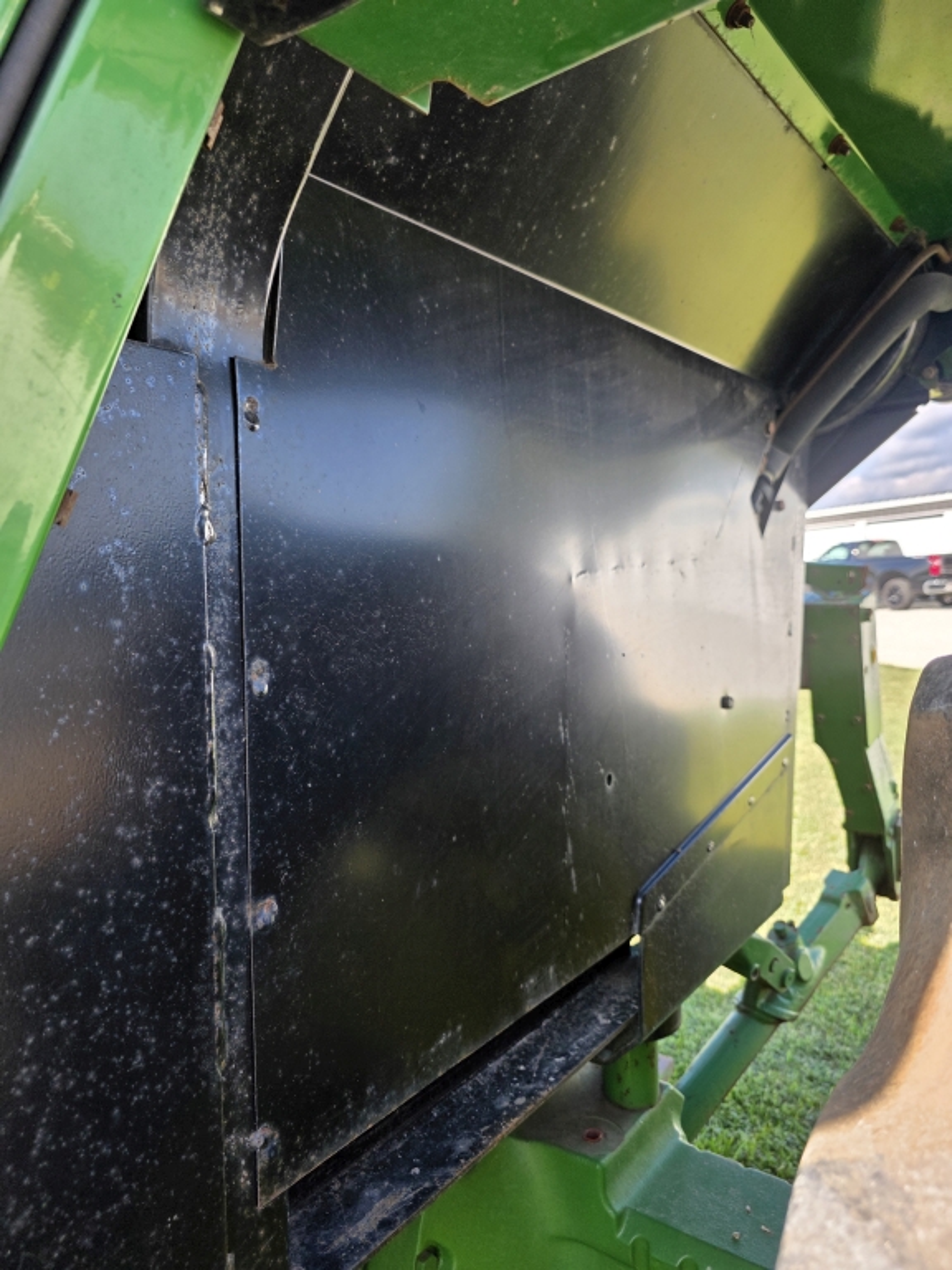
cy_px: 635
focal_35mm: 23
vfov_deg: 73.9
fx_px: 843
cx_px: 476
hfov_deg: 58.9
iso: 40
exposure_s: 1/359
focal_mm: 6.3
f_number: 1.7
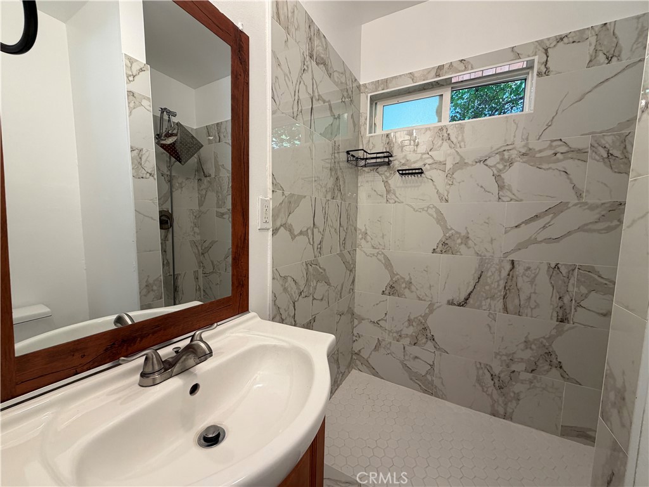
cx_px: 324
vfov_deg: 85.7
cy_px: 244
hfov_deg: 102.1
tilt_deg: -6.8
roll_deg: -1.1
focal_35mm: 14
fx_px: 262
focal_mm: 2.22
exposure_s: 1/120
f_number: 2.2
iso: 100
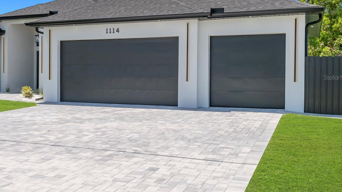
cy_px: 77
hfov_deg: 43.6
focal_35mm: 46
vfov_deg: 25.9
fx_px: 417
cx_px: 102
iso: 100
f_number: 8
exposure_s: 1/500
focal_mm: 20
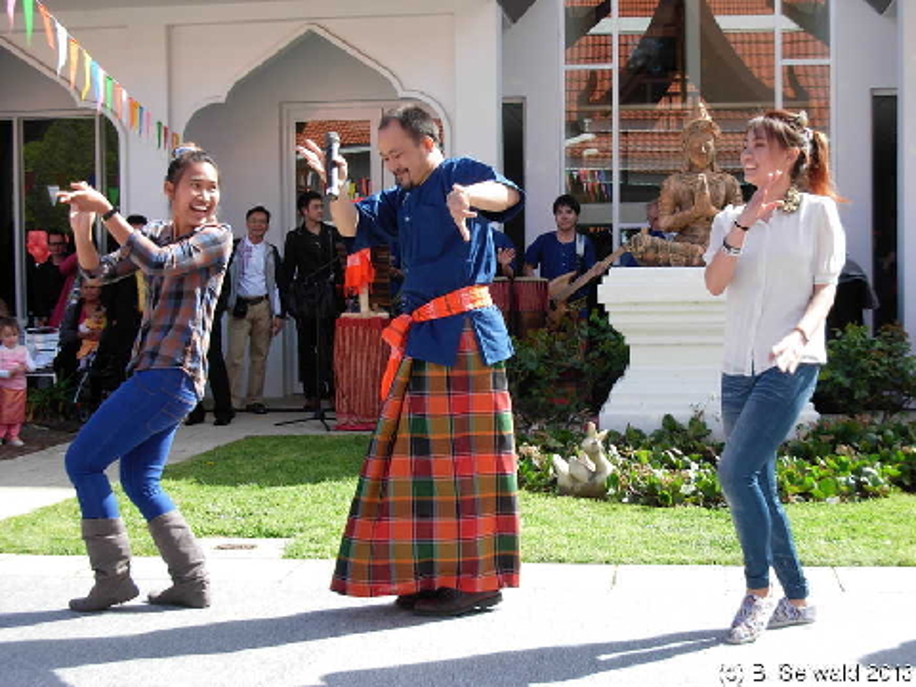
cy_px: 344
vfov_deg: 25.2
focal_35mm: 58
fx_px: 1535
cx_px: 458
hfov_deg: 33.2
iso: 79
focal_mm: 9.5
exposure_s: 1/332
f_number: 3.3
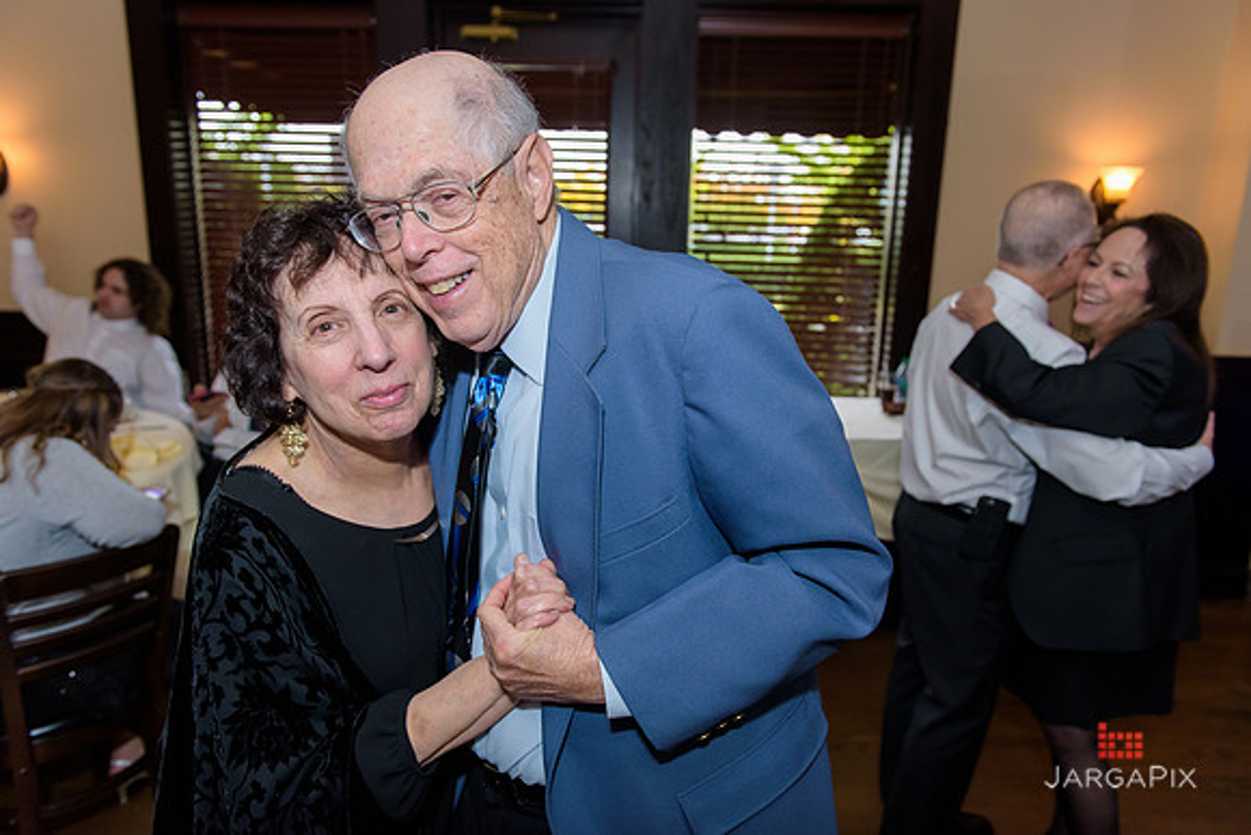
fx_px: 834
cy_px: 418
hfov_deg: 73.7
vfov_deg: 53.2
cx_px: 626
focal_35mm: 24
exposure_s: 1/125
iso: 1250
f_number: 3.2
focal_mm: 24
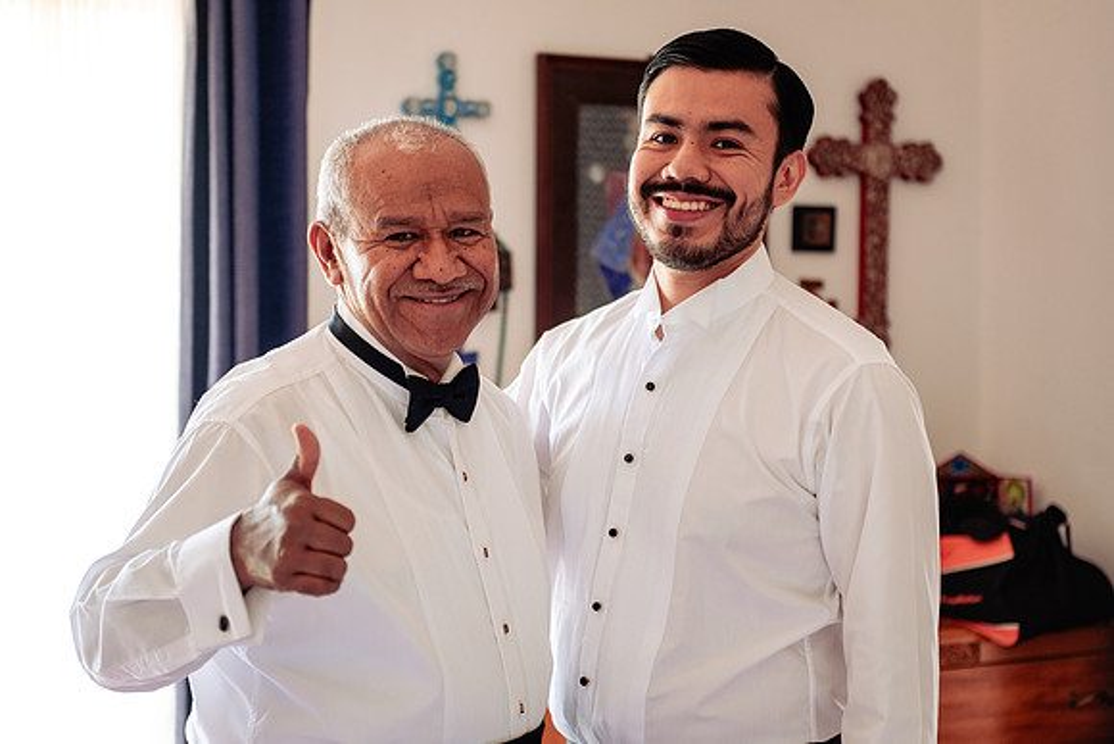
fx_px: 2307
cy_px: 385
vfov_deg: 18.3
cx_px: 569
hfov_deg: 27.1
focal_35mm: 75
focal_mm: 70
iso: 800
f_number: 3.5
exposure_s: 1/160
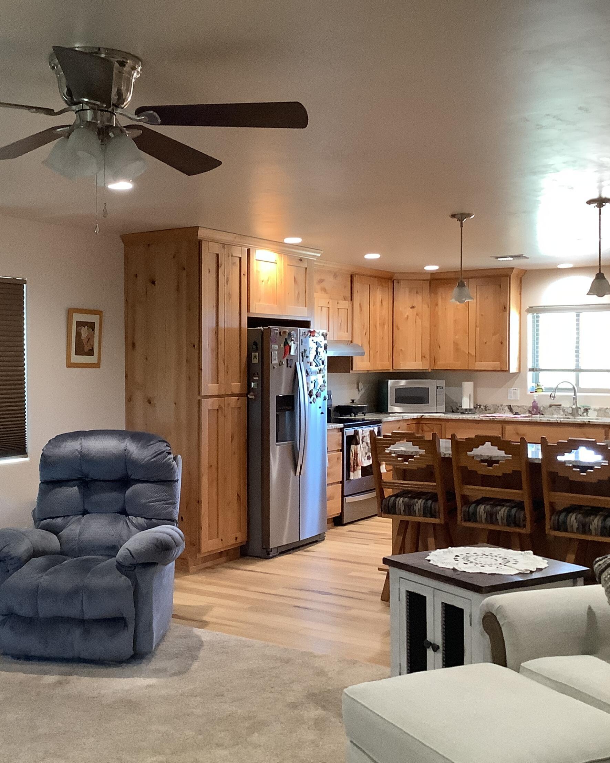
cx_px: 252
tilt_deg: -2.9
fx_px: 925
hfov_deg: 36.4
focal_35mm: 41
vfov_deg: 44.8
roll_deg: +0.6
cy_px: 386
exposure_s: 1/60
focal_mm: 3.3
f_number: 2.4
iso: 320
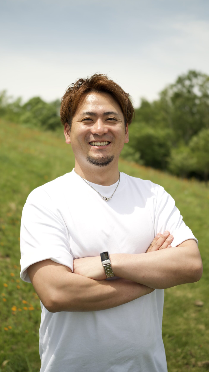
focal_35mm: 48
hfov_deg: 24.9
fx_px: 473
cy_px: 186
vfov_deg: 42.9
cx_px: 101
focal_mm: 45
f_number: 2.8
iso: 100
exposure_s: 1/125
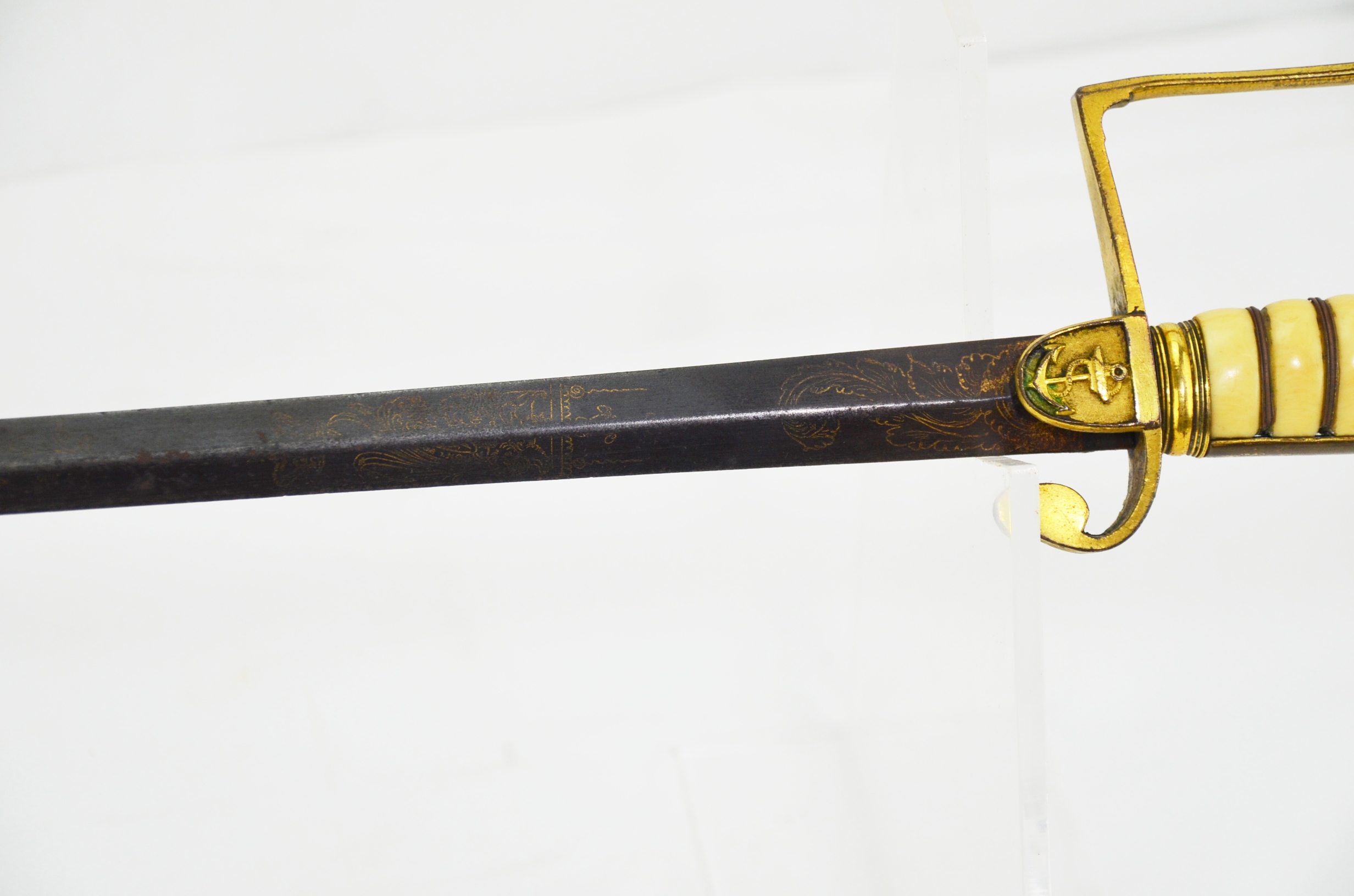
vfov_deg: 12.1
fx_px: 4222
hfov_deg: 18.2
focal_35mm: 112
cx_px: 677
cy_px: 448
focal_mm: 75
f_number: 5.3
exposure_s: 1/250
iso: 400
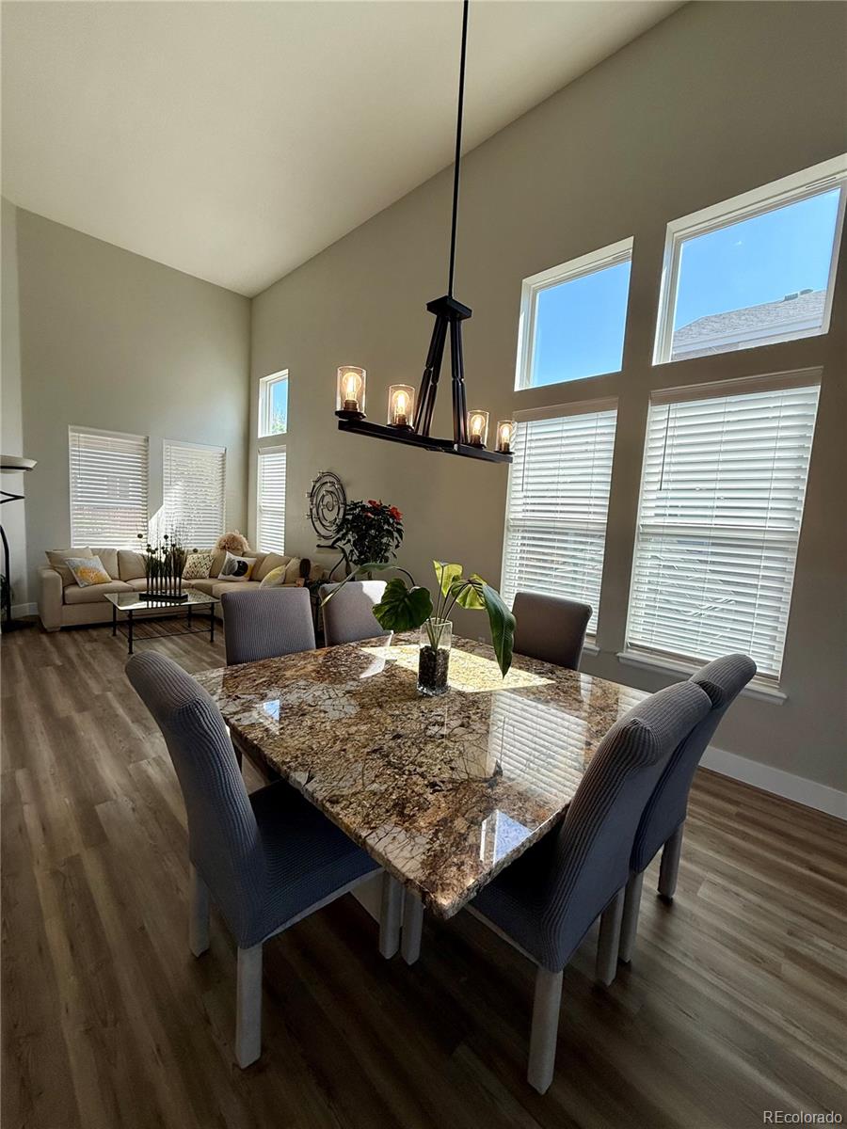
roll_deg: -3.8
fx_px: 457
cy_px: 564
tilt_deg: -4.4
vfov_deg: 102.1
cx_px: 424
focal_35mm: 14
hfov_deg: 85.7
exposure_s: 1/250
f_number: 2.2
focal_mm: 2.22
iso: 64
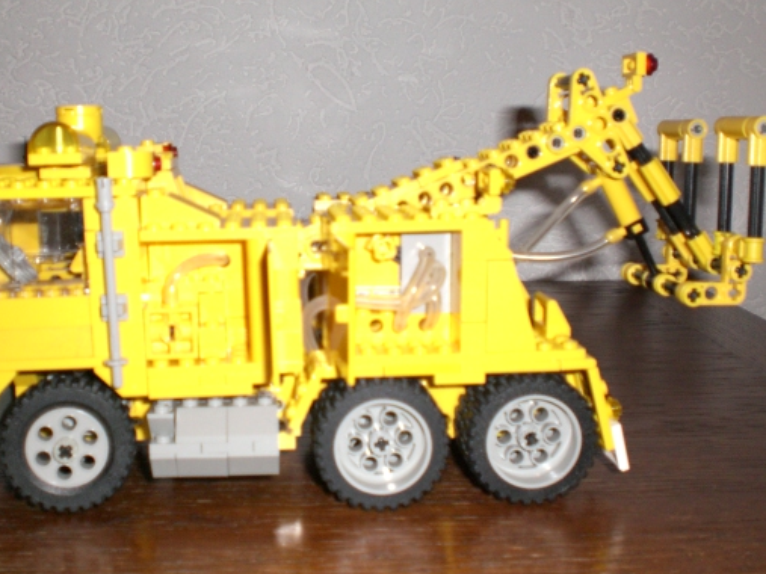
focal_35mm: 48
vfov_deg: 30.2
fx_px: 1062
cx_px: 340
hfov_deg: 39.6
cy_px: 264
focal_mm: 6.3
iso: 200
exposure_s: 1/60
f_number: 3.1
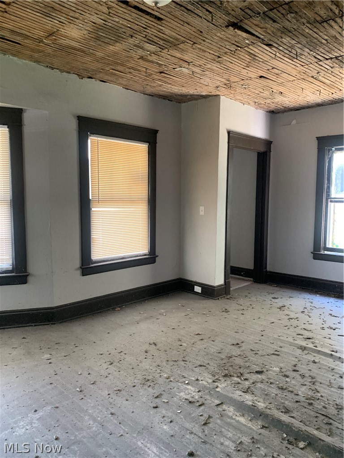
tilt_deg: -2.8
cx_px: 172
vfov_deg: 67.3
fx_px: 345
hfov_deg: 53.1
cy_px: 229
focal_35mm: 26
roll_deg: -0.8
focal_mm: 4.25
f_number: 1.8
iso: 250
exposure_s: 1/60
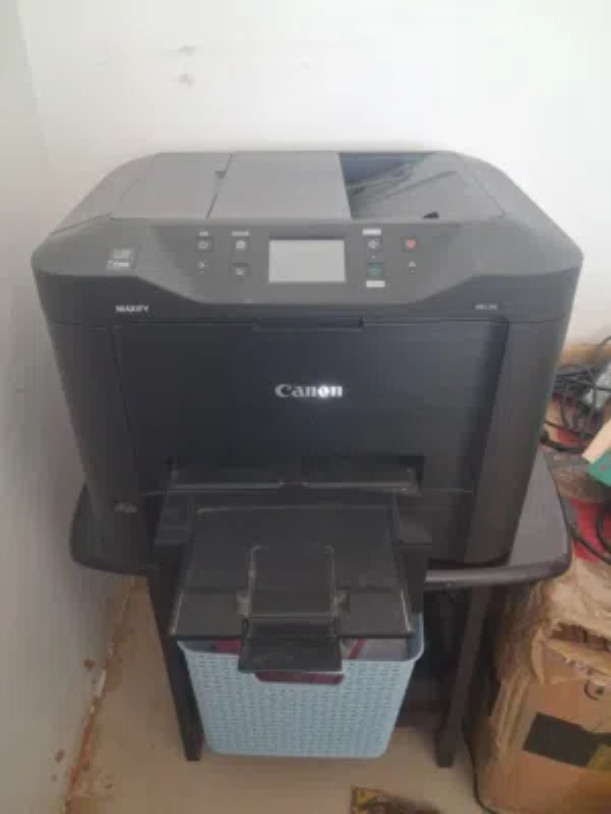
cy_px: 407
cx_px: 306
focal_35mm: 27
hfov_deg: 51.4
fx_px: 635
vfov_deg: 65.3
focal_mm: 4
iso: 320
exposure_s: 1/50
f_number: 1.8
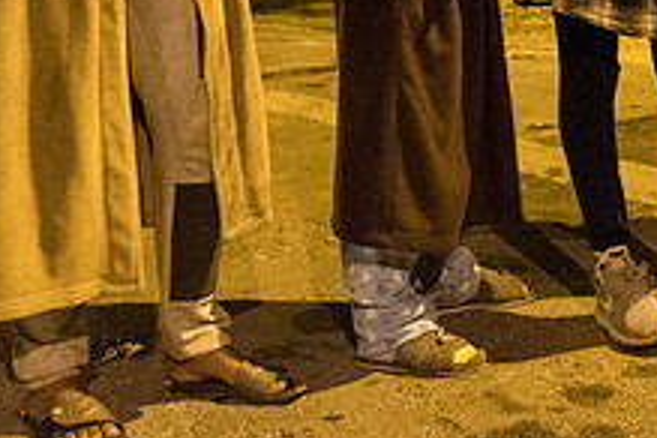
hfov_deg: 29.1
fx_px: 1259
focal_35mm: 69
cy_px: -112
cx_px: 408
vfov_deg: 18.5
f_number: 4
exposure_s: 1/15
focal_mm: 17.4
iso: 12800
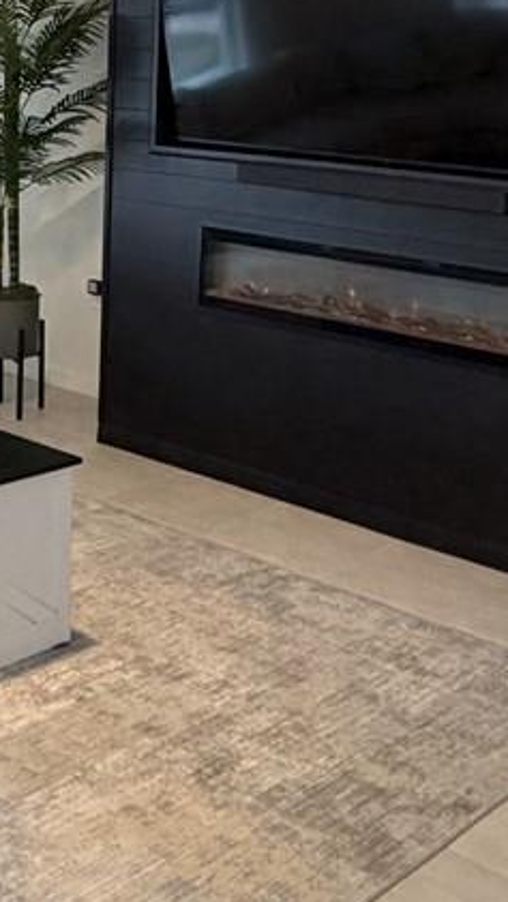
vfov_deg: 35.5
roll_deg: -1.2
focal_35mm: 58
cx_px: 148
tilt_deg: -9.8
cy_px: 279
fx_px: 1388
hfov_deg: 20.6
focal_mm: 2.22
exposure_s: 1/60
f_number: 2.2
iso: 250
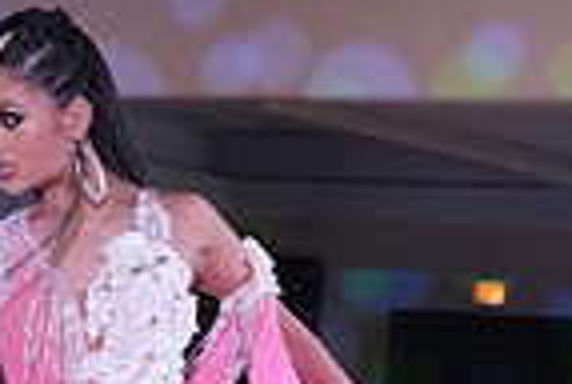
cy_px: 562
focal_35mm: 190
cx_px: 480
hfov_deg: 10.8
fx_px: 3025
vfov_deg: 7.2
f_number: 5
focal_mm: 47
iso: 2500
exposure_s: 1/250
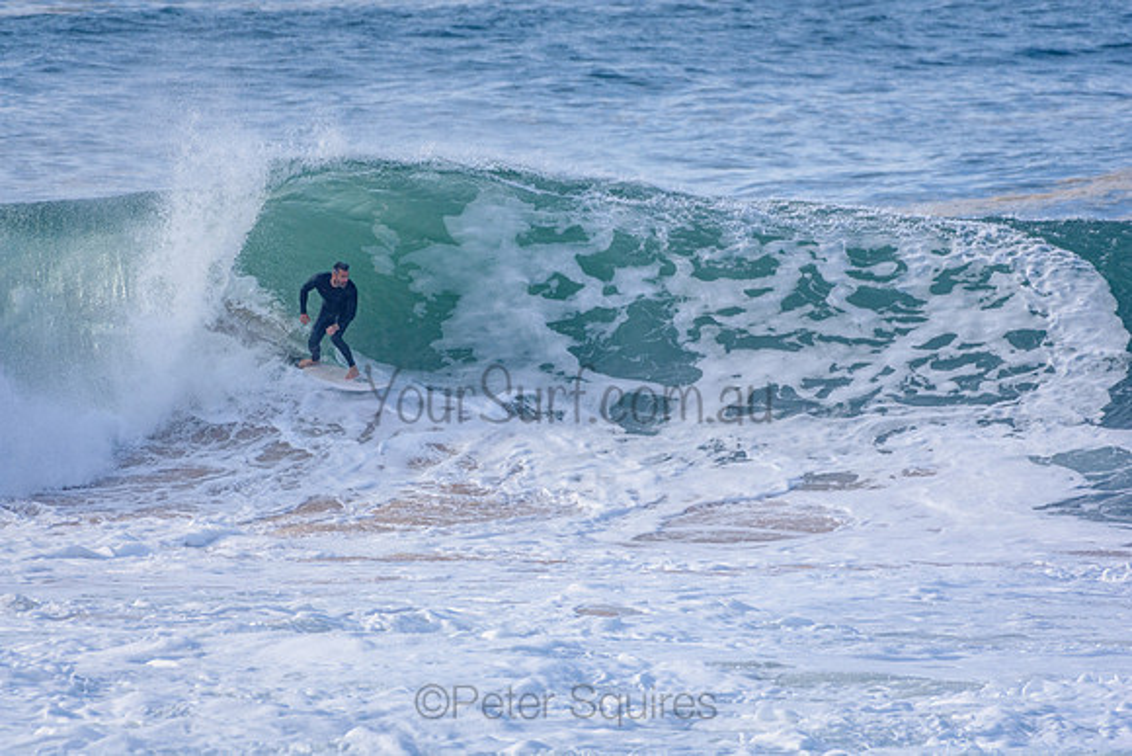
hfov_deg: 2.7
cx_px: 566
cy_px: 378
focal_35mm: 750
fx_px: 23588
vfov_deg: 1.8
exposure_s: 1/2000
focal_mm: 500
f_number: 5.6
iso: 400
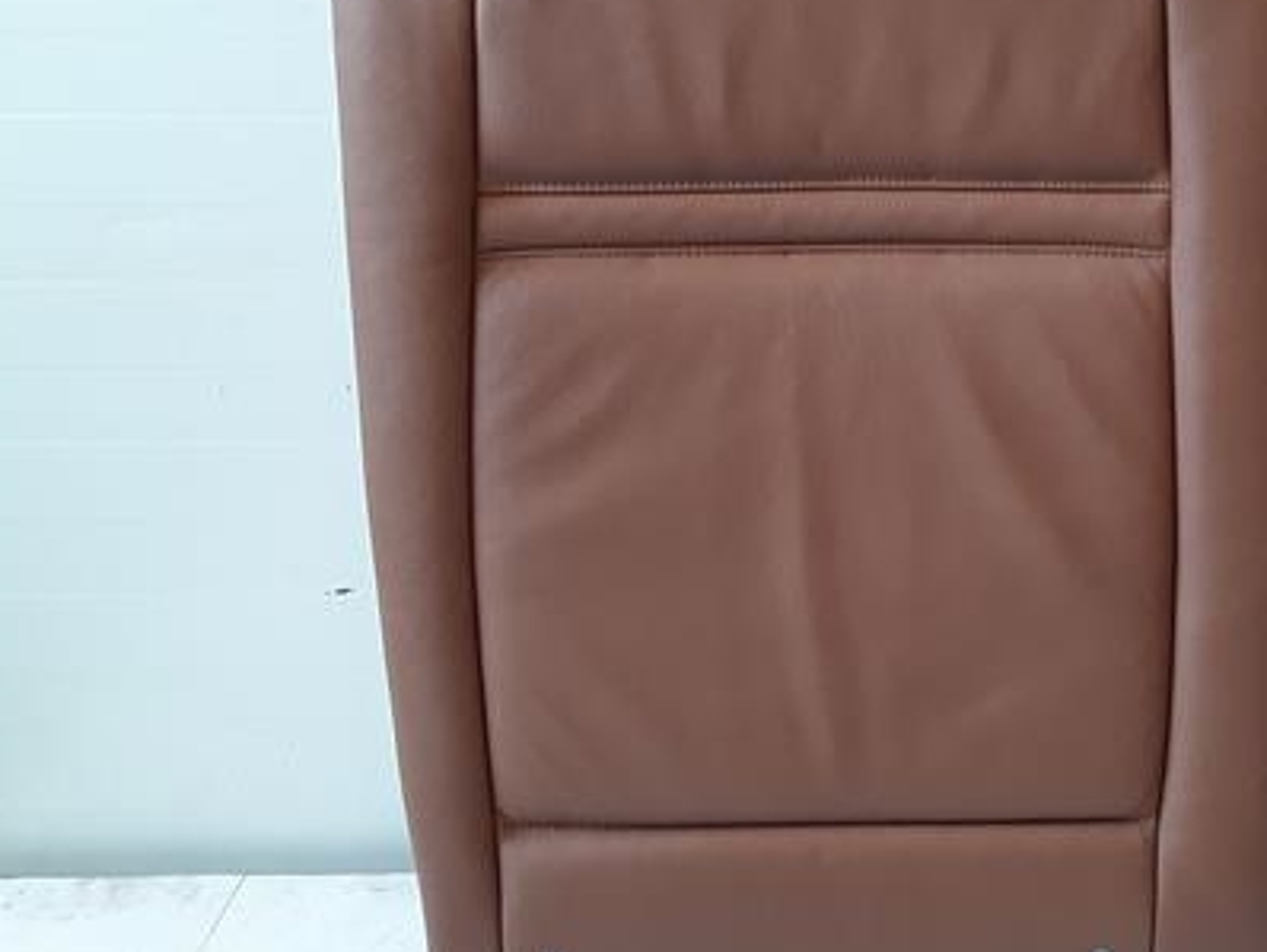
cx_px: 834
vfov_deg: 31.9
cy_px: 309
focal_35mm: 45
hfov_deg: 41.6
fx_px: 1648
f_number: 1.9
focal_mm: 2.91
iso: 50
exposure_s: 1/50
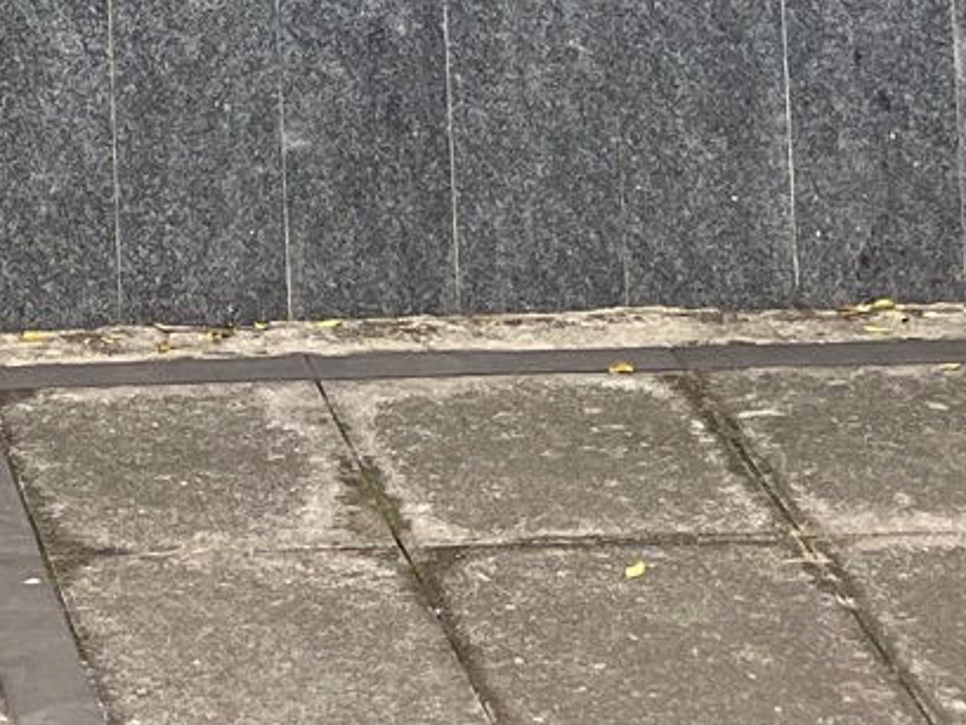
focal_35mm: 127
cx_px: -38
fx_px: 3545
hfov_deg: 15.2
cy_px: -760
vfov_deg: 10.6
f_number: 1.6
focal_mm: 5.1
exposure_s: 1/92
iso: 125
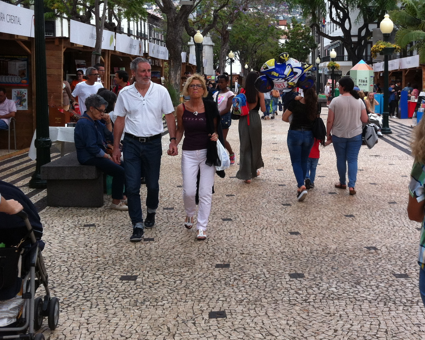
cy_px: 130
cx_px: 319
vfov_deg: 28.0
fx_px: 679
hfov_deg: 34.0
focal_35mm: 54
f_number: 2.8
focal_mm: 3.85
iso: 80
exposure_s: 1/274
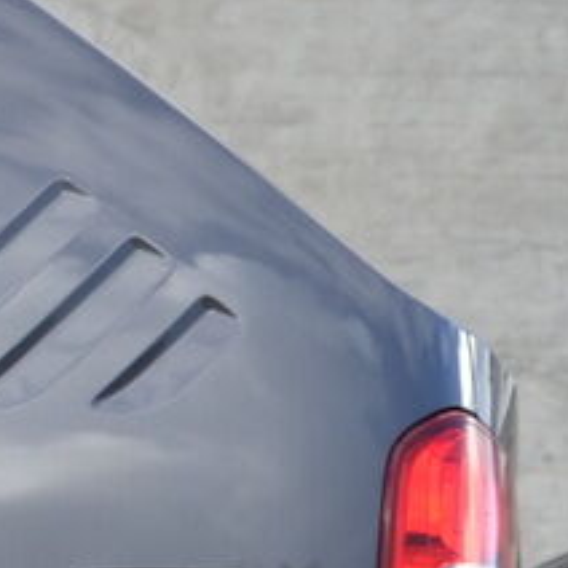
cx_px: -1516
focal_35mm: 231
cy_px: 788
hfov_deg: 6.4
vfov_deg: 7.5
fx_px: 4288
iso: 100
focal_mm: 20
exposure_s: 1/125
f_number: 5.6
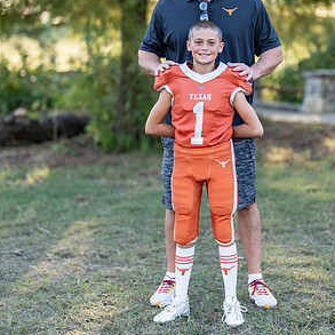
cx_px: 205
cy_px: 119
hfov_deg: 19.3
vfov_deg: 19.2
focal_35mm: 90
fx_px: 985
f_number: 1.2
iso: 100
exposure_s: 1/640
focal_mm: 50
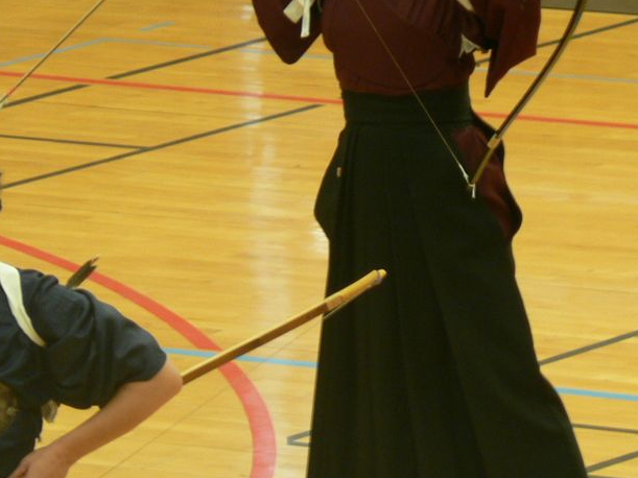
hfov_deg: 3.6
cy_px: 197
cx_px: 450
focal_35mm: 544
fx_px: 10024
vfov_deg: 2.7
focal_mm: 46.2
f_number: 3.3
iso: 100
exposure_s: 1/20
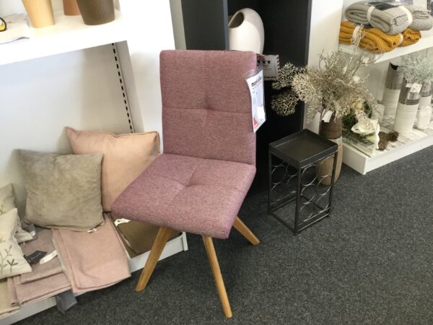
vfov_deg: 45.4
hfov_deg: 58.4
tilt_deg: -33.4
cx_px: 216
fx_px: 388
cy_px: 162
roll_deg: +3.9
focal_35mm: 31
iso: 100
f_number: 2.4
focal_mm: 3.3
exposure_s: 1/33
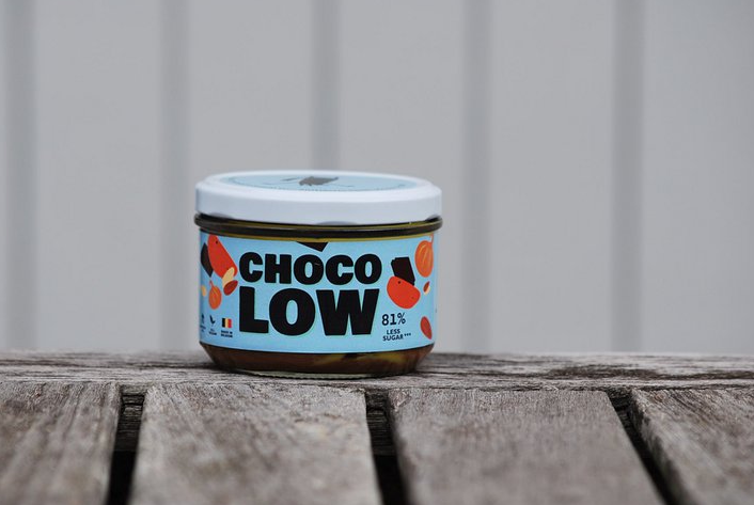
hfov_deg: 9.0
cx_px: 331
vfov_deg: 6.0
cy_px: 257
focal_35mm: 230
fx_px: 4815
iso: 180
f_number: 5.6
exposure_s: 1/500
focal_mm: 135
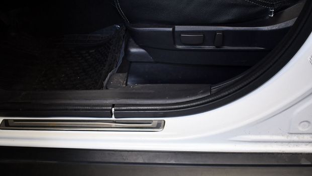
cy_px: 108
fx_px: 323
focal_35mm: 39
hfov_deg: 51.6
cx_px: 153
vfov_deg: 30.3
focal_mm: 18
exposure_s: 1/125
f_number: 3.5
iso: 900
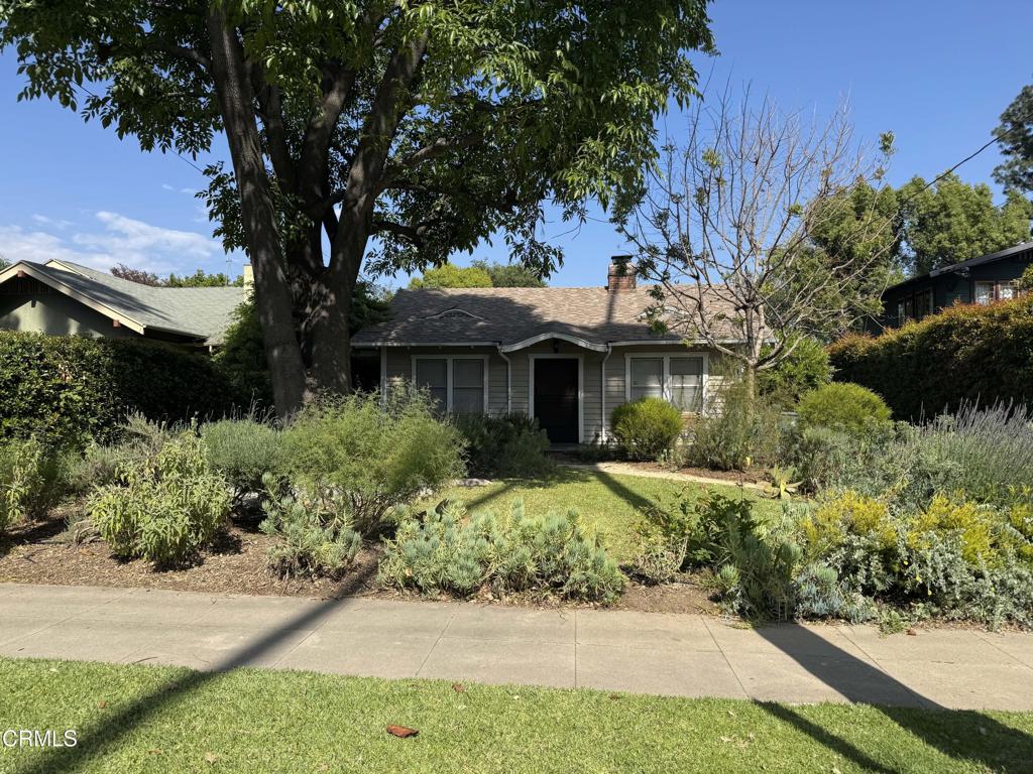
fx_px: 716
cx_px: 516
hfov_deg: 71.6
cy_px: 387
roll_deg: +0.2
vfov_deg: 56.8
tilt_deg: +1.1
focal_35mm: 24
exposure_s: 1/3597
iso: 80
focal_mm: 6.76
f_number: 1.78
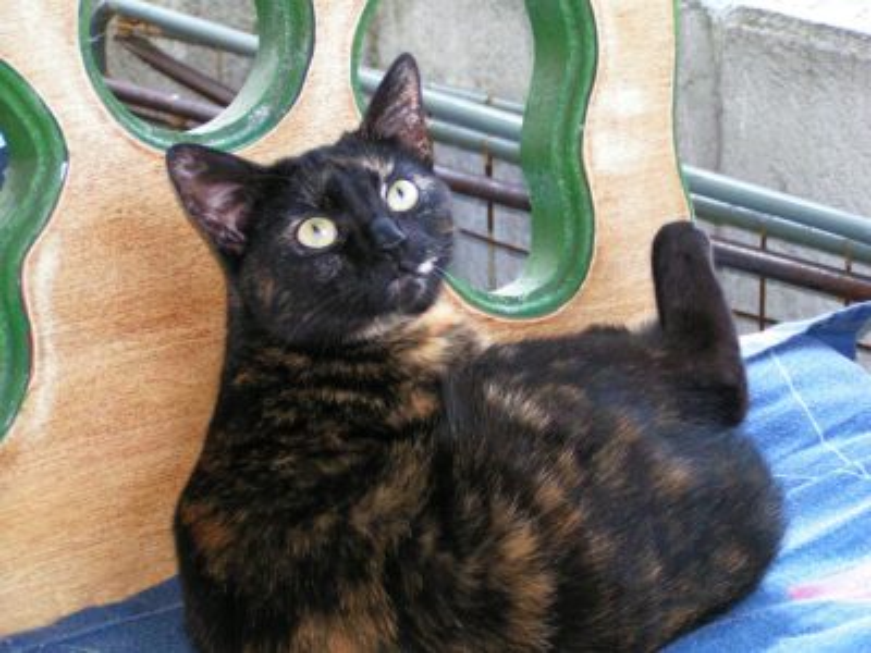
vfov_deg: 14.9
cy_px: 326
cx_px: 436
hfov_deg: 19.8
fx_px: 2491
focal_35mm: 99
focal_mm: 15.2
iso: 200
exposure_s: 1/100
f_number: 3.5
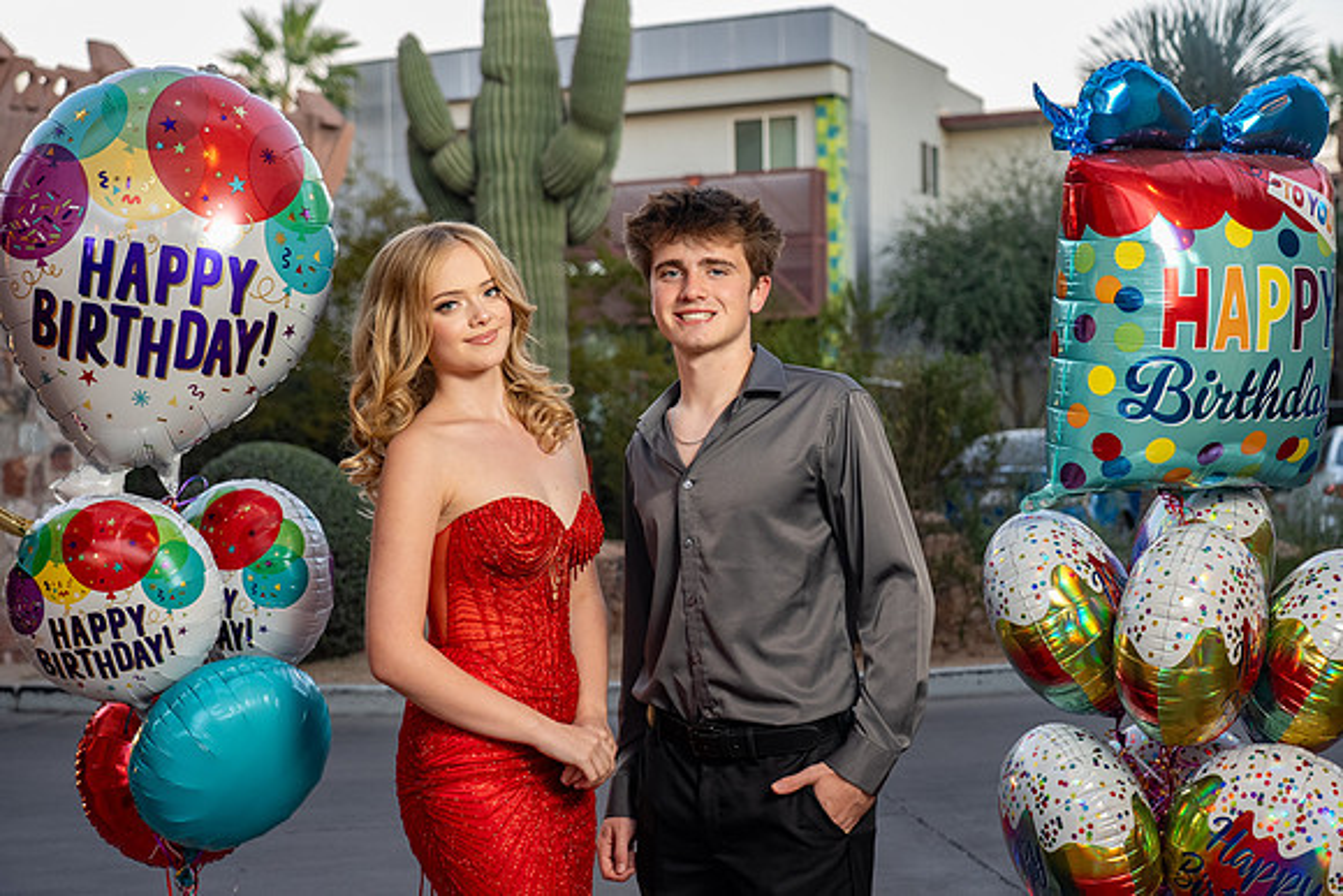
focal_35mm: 53
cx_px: 699
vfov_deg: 25.5
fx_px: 1980
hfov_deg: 37.5
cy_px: 430
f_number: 4
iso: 800
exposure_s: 1/80
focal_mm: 51
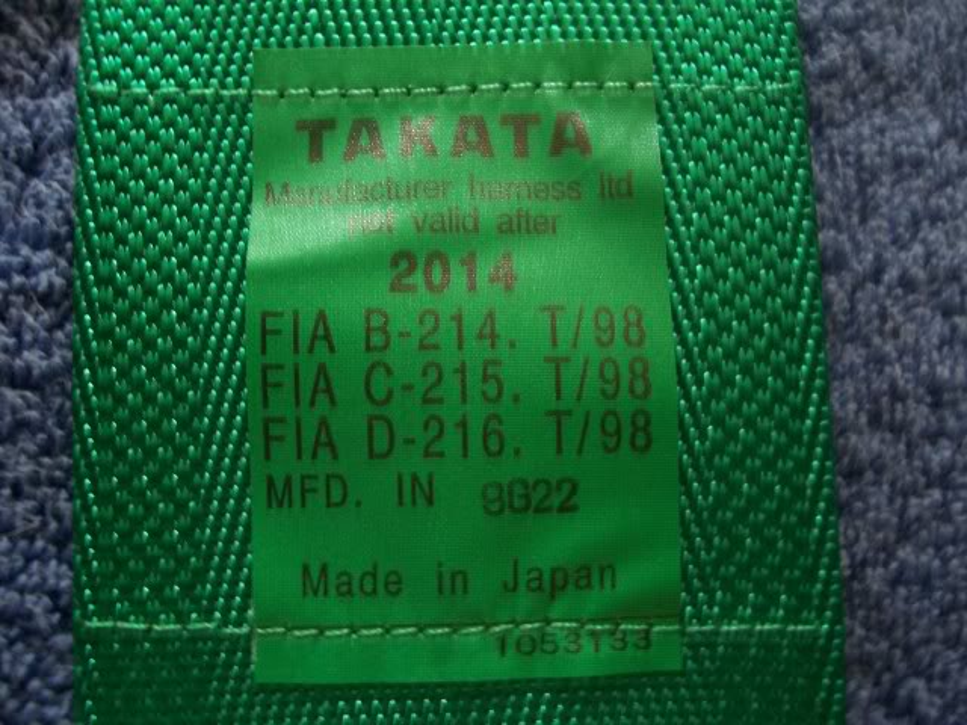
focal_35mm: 34
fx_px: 950
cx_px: 484
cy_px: 362
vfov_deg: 41.8
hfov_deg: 54.0
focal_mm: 5.6
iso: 160
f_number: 2.7
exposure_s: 1/8
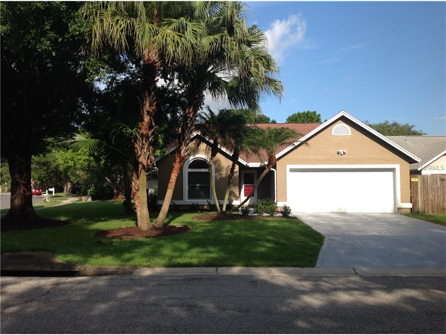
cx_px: 223
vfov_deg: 40.7
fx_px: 451
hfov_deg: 52.6
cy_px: 168
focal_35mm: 35
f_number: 2.4
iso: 50
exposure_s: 1/1080
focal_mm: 4.28
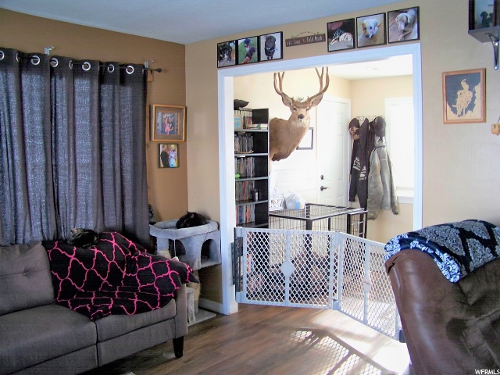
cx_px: 250
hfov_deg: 55.4
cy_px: 188
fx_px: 477
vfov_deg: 42.9
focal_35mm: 33
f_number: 2.8
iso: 250
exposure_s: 1/30
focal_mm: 5.85
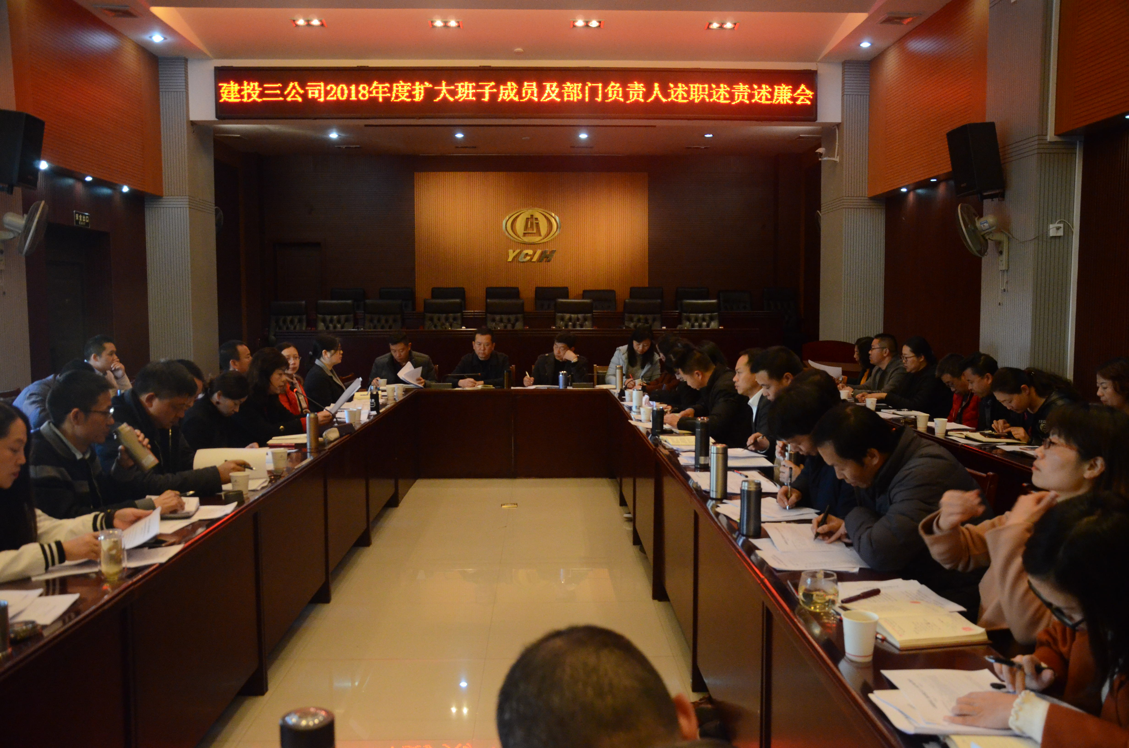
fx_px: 986
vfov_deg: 41.5
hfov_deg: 59.6
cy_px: 374
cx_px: 564
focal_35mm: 32
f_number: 4.5
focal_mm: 21
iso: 3200
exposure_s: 1/80
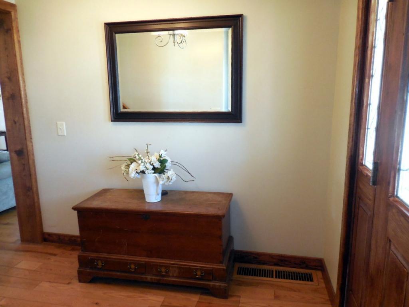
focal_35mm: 25
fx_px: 295
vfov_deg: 54.9
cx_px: 204
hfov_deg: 69.4
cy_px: 154
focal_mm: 4.5
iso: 400
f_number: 3.7
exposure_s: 1/25
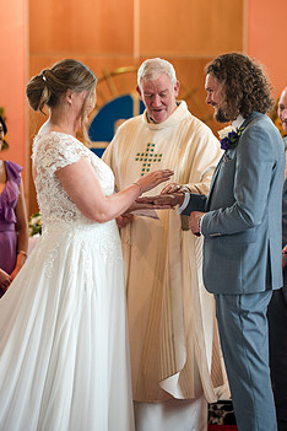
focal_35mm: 109
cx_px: 166
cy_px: 173
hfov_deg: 12.6
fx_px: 1303
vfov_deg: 18.7
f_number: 1.4
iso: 640
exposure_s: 1/500
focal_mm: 85
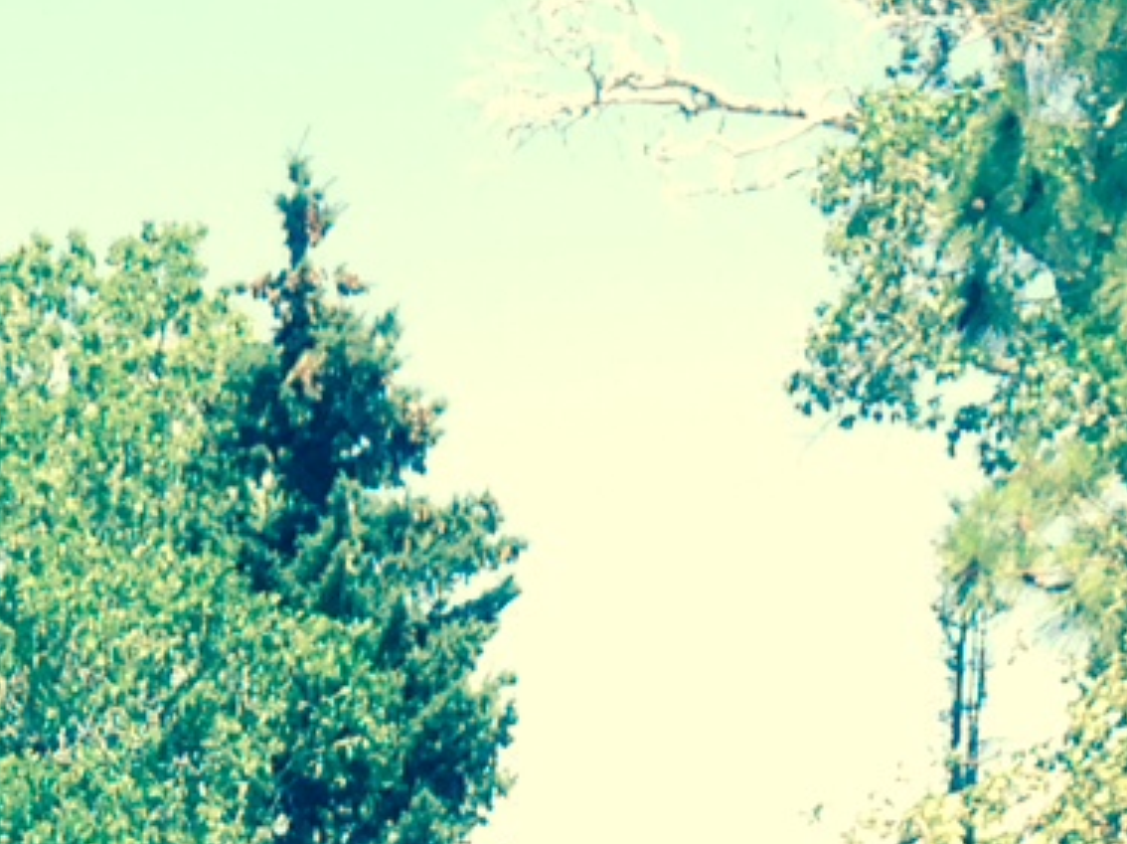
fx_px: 5824
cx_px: 42
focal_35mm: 179
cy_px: 2144
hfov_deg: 11.0
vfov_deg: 7.6
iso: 50
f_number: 2.4
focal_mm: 4.12
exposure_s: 1/398
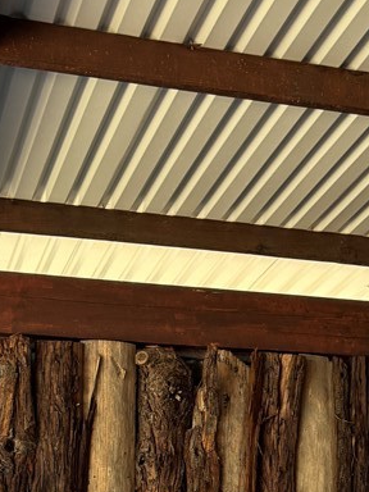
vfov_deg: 26.5
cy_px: 609
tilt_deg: -5.2
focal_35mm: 64
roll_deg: +0.1
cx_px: 94
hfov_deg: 22.7
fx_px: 910
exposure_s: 1/121
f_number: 1.78
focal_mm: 6.76
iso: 200
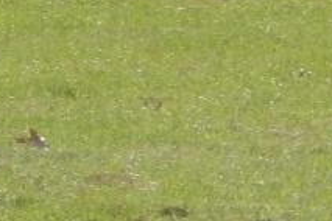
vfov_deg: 0.8
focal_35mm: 1643
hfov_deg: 1.3
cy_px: -72
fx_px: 15151
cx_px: -697
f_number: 5.6
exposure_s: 1/320
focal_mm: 41.7
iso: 125
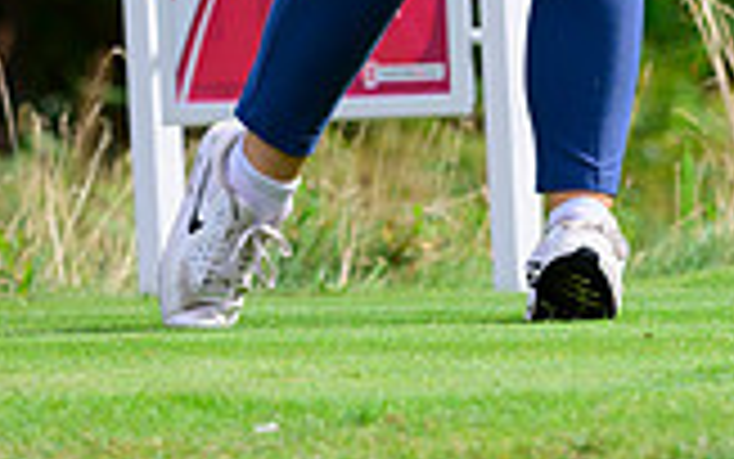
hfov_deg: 2.5
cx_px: 865
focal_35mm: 834
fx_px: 16689
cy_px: -349
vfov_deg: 1.6
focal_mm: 230
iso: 800
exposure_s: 1/2000
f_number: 6.3
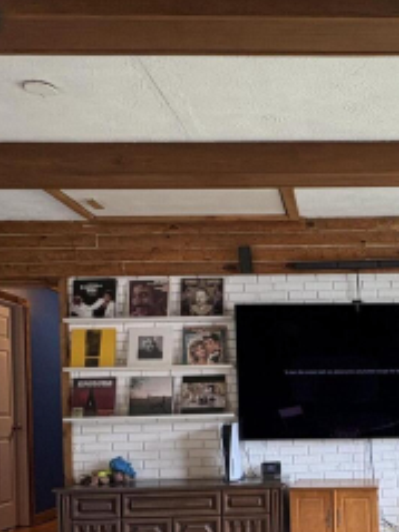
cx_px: 370
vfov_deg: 45.8
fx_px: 600
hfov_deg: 34.4
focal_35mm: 39
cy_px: 413
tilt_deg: -0.3
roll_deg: +1.2
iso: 200
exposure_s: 1/60
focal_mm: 2.22
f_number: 2.2
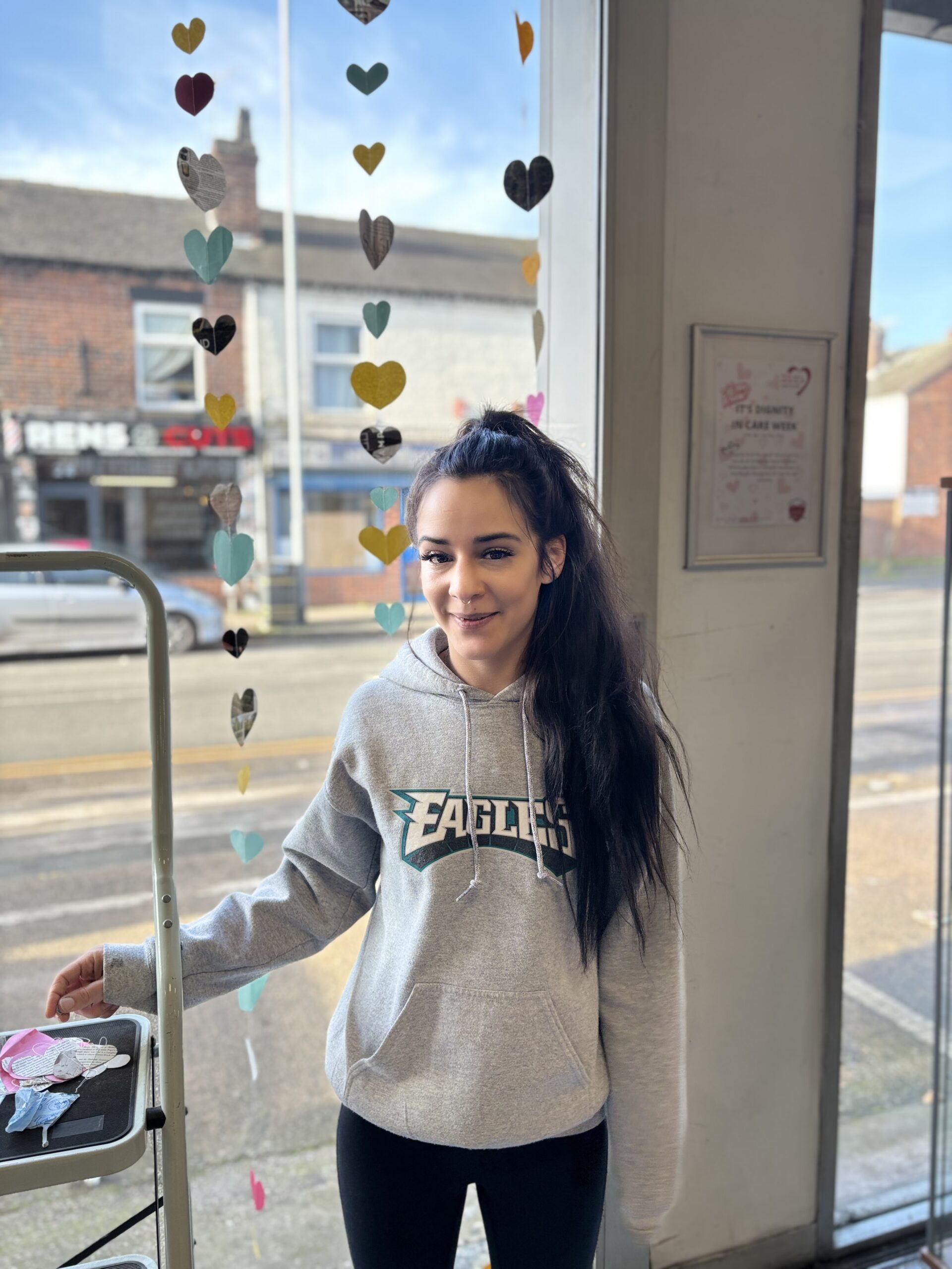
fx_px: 953
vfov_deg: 67.3
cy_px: 634
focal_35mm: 26
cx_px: 476
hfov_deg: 53.1
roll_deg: -0.8
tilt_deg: -5.8
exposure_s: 1/142
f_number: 1.6
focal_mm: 5.96
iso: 40
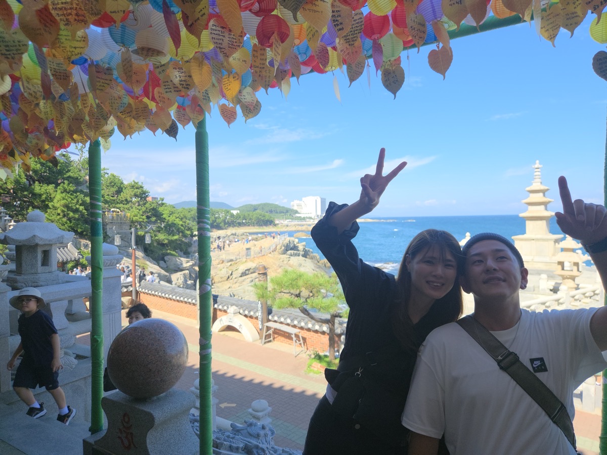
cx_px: 304
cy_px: 228
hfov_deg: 73.9
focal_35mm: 23
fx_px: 403
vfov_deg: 58.9
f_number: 1.8
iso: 25
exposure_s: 1/861
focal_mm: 5.4
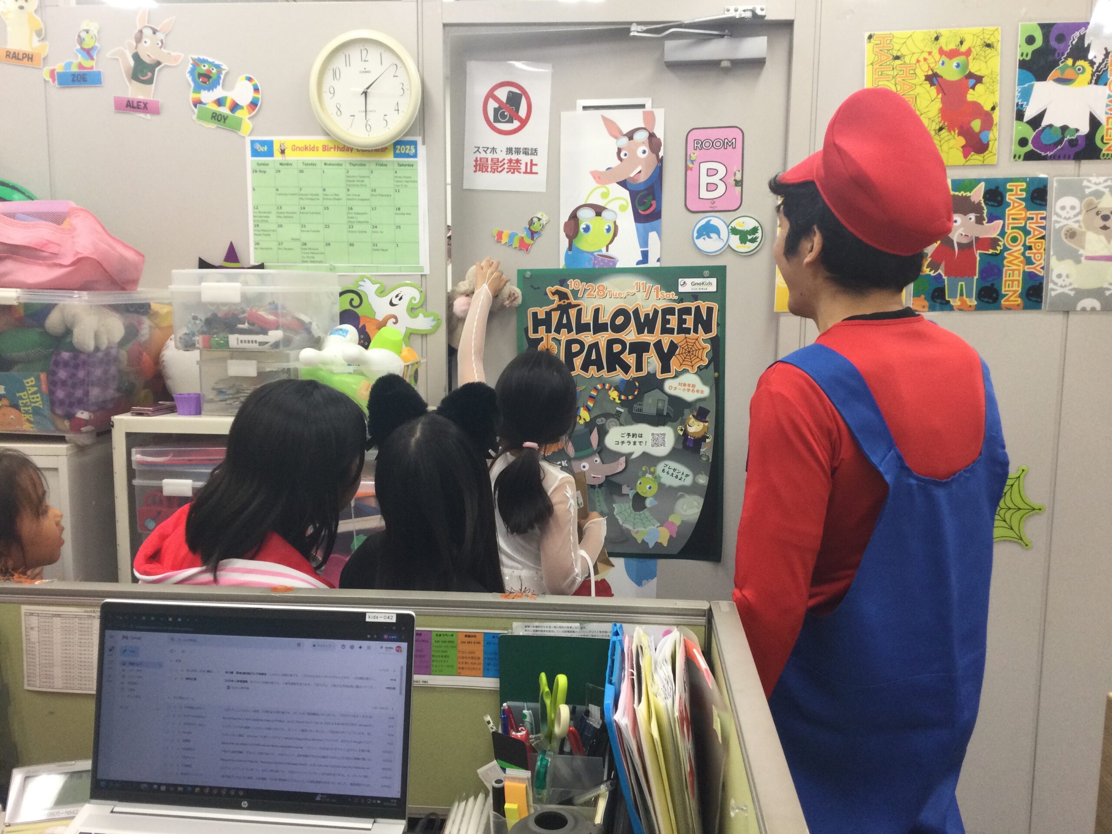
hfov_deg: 58.4
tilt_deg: -8.8
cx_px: 556
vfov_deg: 45.4
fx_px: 996
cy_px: 417
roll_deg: -1.8
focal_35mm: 31
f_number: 2.4
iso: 25
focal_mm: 3.3
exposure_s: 1/30
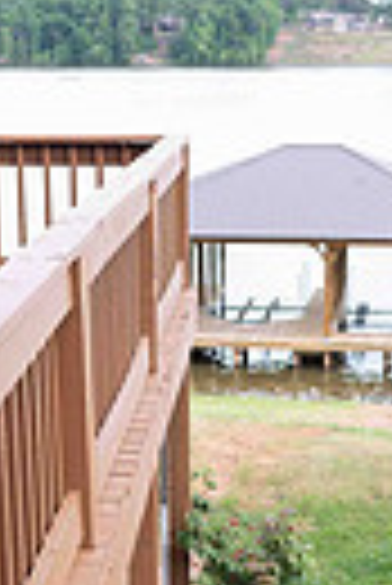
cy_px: 464
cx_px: 221
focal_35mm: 83
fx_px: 1352
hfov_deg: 16.5
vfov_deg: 24.1
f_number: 2.5
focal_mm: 24
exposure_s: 1/500
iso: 100
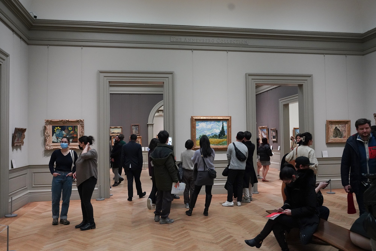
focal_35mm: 30
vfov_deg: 43.6
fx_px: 313
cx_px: 188
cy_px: 126
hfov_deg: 61.9
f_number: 4.5
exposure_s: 1/100
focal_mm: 30
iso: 6400
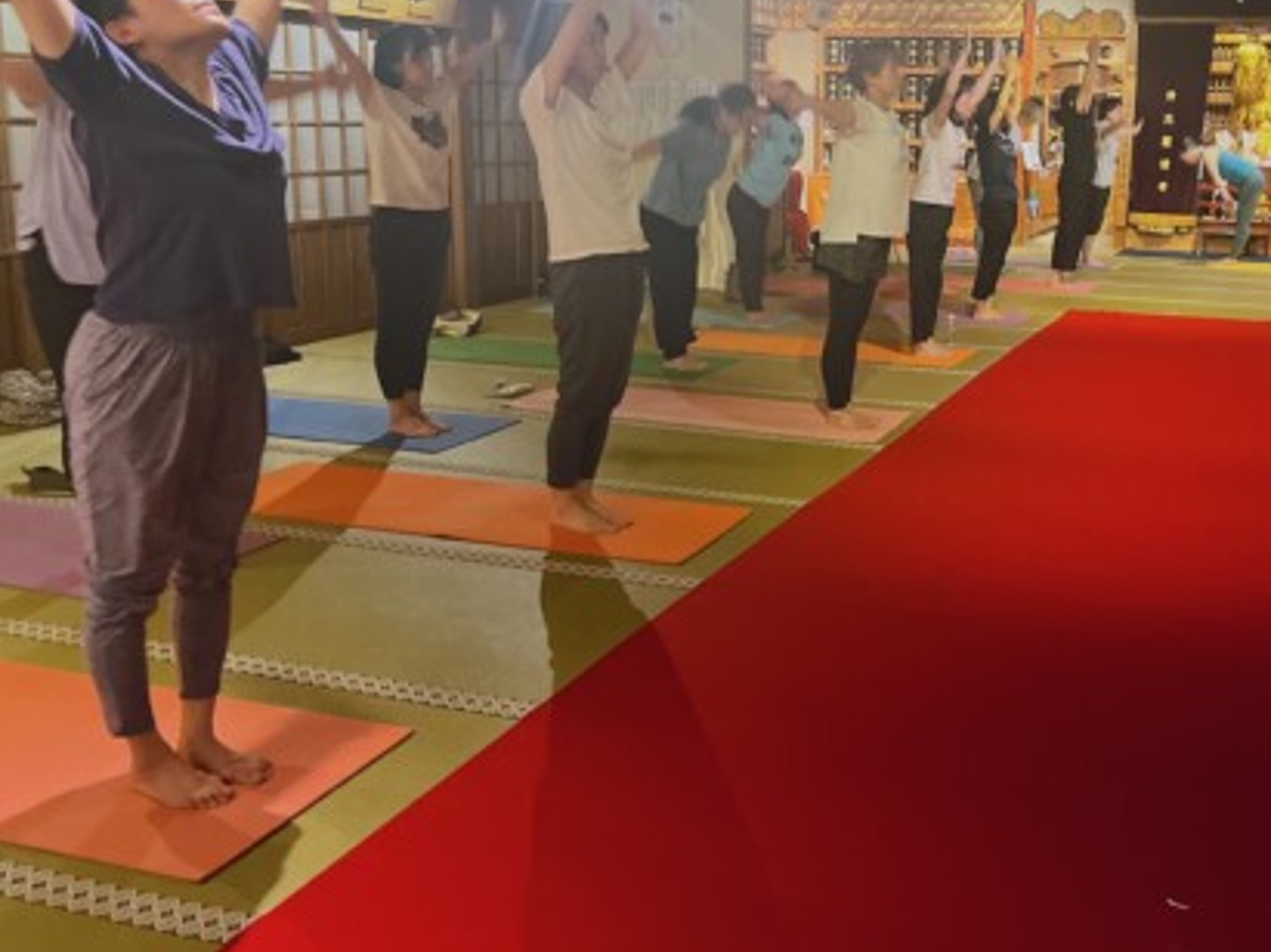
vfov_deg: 37.6
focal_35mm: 38
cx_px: 869
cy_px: 402
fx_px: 1395
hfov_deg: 48.0
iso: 500
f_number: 1.5
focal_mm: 5.7
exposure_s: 1/30
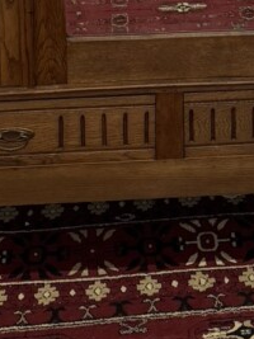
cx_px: 159
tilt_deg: -7.3
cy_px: -255
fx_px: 1057
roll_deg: +0.1
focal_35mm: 108
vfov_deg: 15.8
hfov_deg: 13.7
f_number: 1.78
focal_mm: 6.76
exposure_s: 1/100
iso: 250
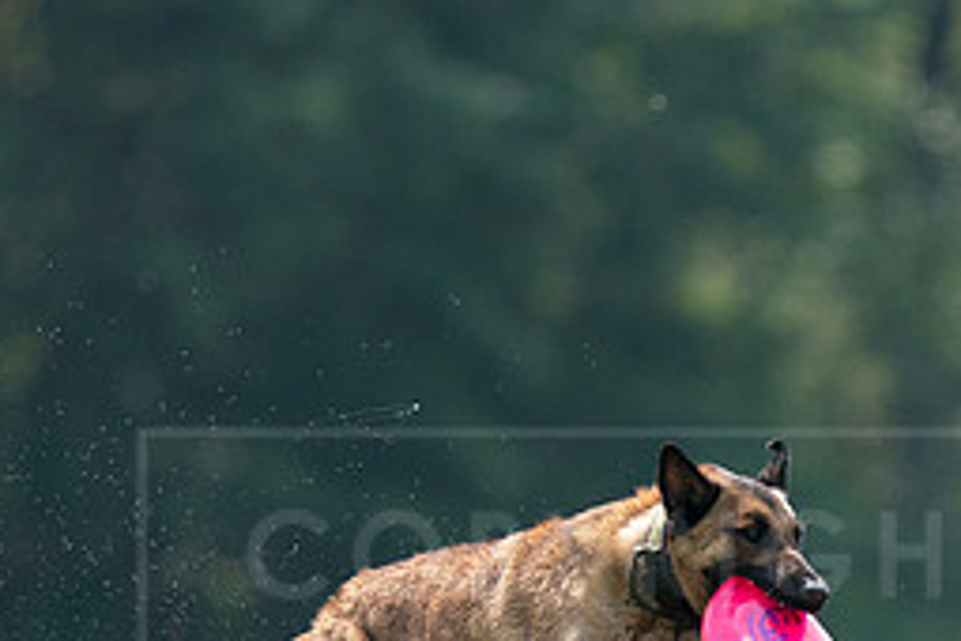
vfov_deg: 1.2
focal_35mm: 1111
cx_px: 497
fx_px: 29655
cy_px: 616
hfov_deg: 1.9
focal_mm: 489
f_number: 6.3
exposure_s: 1/4000
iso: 2500
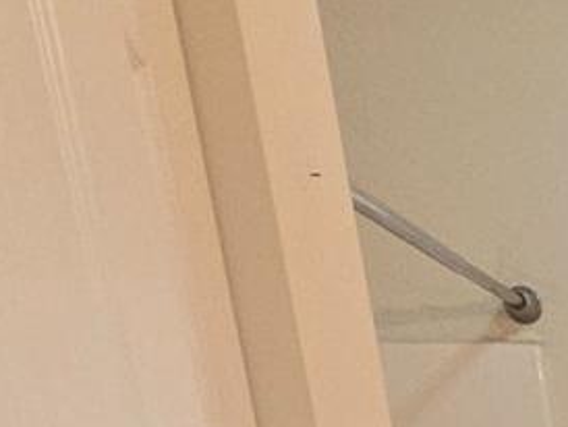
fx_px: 1593
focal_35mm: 97
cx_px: 1352
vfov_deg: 11.7
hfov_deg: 14.1
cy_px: 1109
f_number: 1.9
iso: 50
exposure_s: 1/60
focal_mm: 2.2
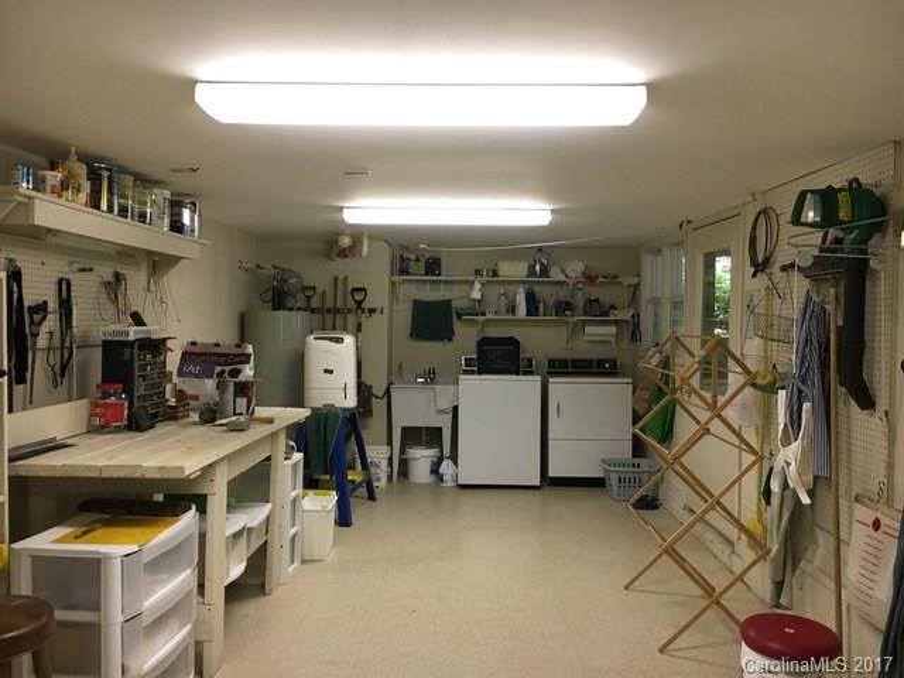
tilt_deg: -0.6
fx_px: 757
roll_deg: -0.3
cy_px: 339
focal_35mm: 29
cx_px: 452
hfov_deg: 61.7
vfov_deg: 48.2
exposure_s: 1/30
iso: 125
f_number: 2.2
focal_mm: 4.15
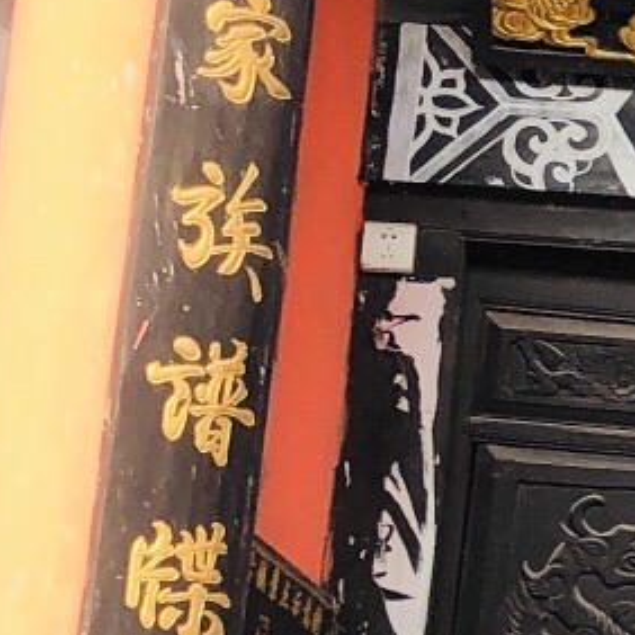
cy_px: 399
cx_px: 1642
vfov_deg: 9.9
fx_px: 3673
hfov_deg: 8.8
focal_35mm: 177
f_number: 1.8
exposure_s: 1/505
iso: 20
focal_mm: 4
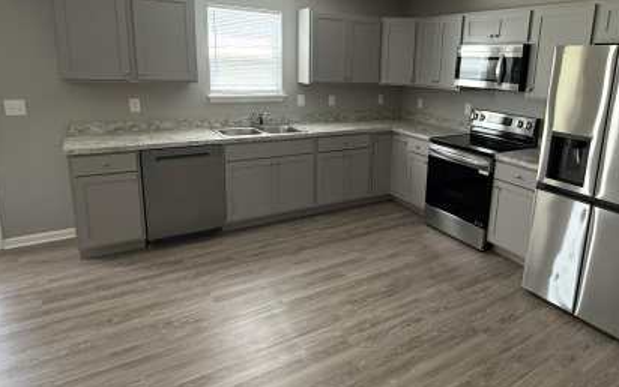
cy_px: 146
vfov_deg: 50.6
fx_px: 405
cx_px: 375
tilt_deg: -10.2
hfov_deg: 73.9
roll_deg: -2.8
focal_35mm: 24
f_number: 2.2
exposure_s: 1/66
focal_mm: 2.22
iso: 320
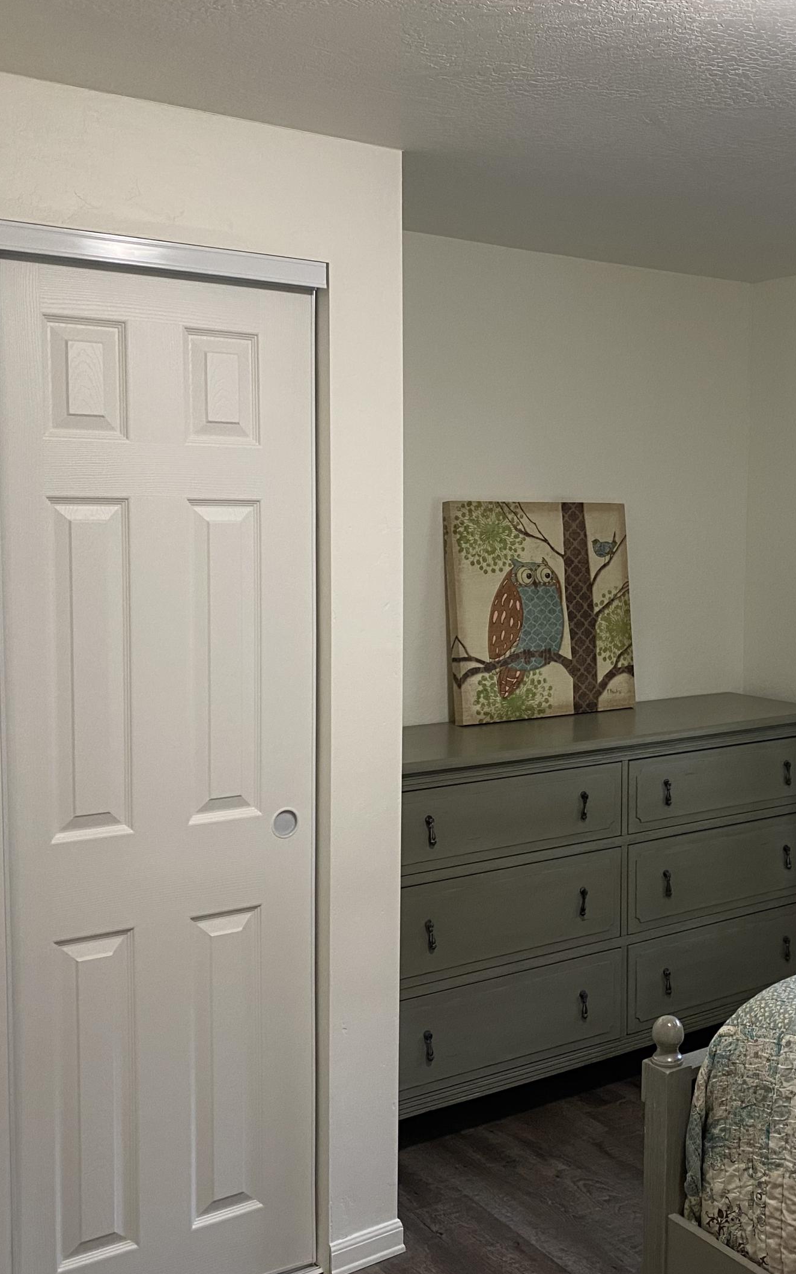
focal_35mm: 39
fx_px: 1354
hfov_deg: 32.0
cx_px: 628
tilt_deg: -4.0
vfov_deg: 50.4
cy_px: 622
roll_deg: -1.5
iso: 160
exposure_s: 1/60
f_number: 1.8
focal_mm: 4.25
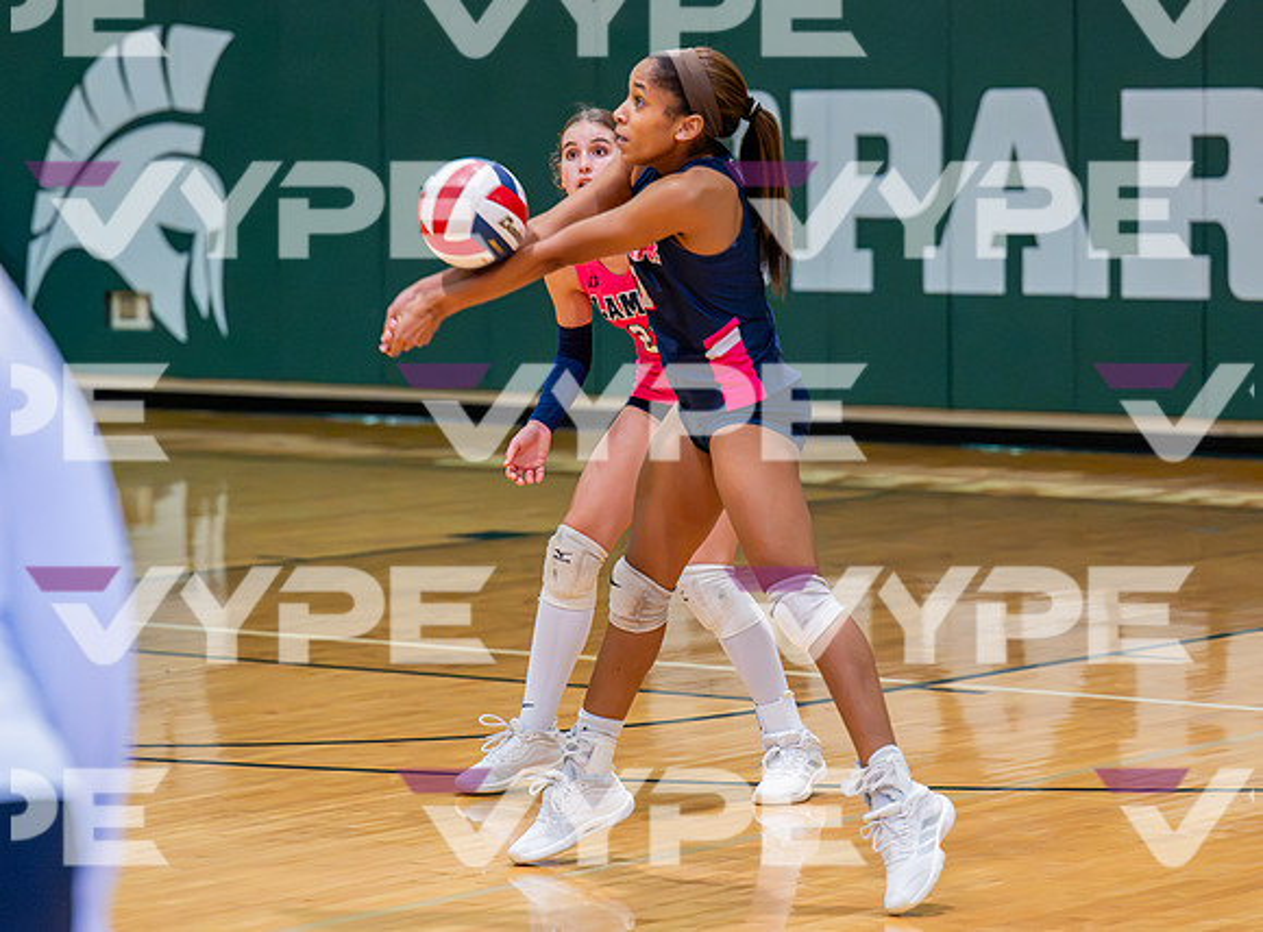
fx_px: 5266
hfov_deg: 13.7
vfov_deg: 10.1
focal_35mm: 145
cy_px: 350
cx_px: 560
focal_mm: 103
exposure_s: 1/800
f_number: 2.8
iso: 6400
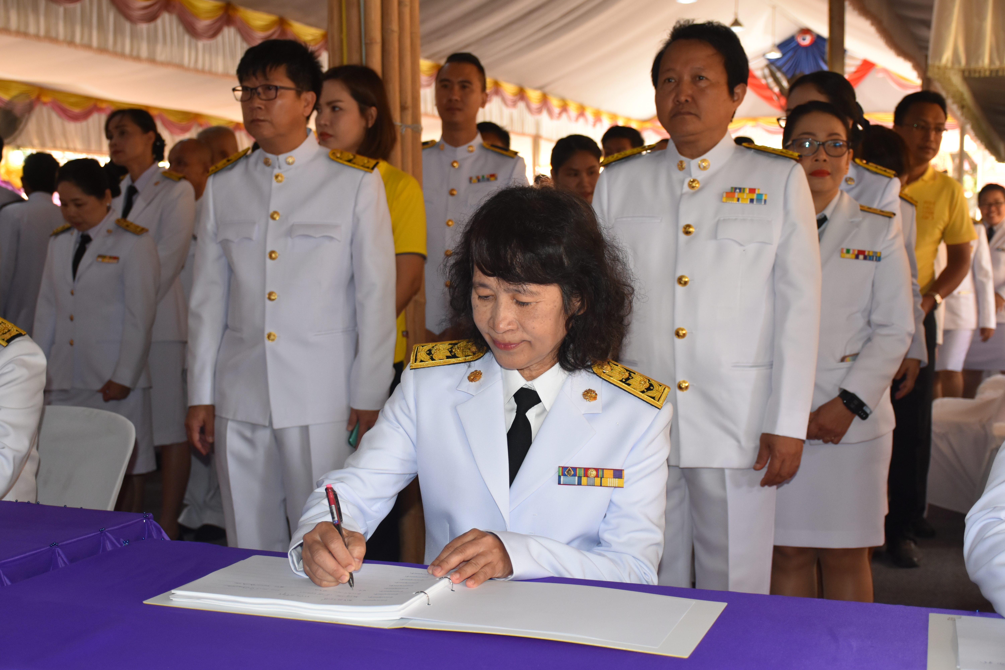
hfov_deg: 38.9
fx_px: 1424
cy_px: 335
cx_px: 502
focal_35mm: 51
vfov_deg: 26.5
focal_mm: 34
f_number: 4.5
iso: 800
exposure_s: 1/80
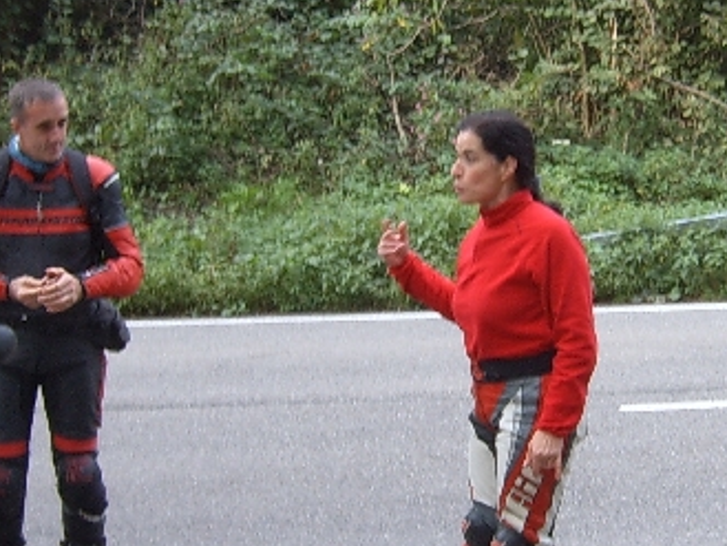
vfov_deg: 17.4
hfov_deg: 23.0
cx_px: 422
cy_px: 285
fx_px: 1786
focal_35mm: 85
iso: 50
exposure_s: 1/45
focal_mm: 5.8
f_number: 5.8
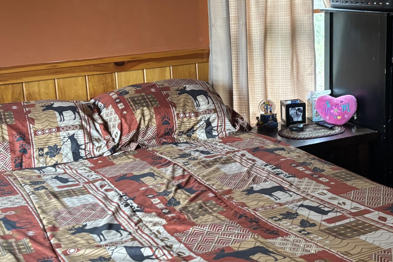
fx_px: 633
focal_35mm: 58
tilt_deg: -10.4
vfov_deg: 23.3
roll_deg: +2.2
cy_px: 85
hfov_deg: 34.4
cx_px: 222
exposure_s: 1/40
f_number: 1.6
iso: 500
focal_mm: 5.96
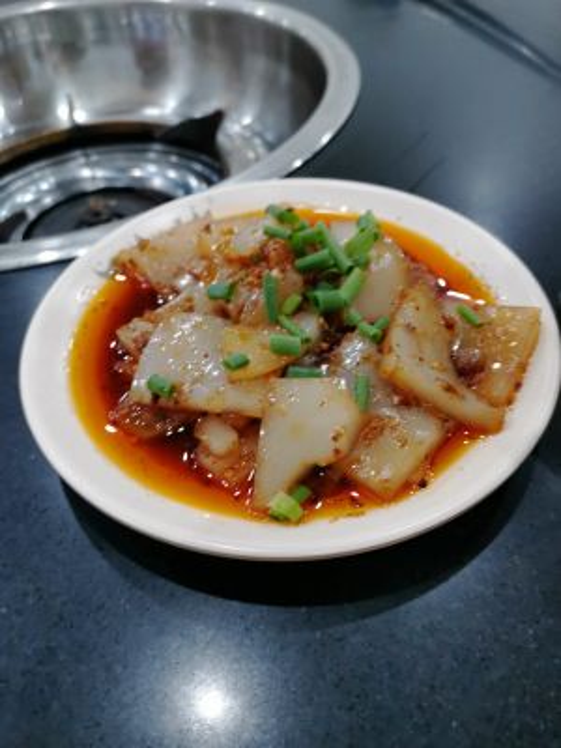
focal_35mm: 26
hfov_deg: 53.1
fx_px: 562
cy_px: 374
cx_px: 280
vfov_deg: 67.3
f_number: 1.8
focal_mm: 4.75
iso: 400
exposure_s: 1/50
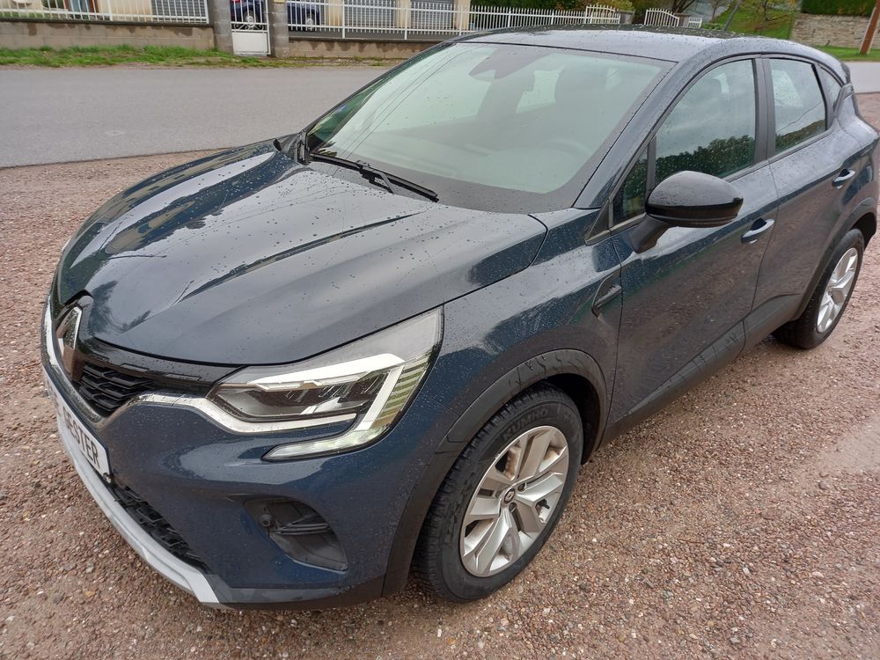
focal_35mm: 25
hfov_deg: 69.4
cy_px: 330
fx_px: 636
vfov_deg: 54.9
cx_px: 440
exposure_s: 1/60
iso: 32
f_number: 2
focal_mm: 4.6
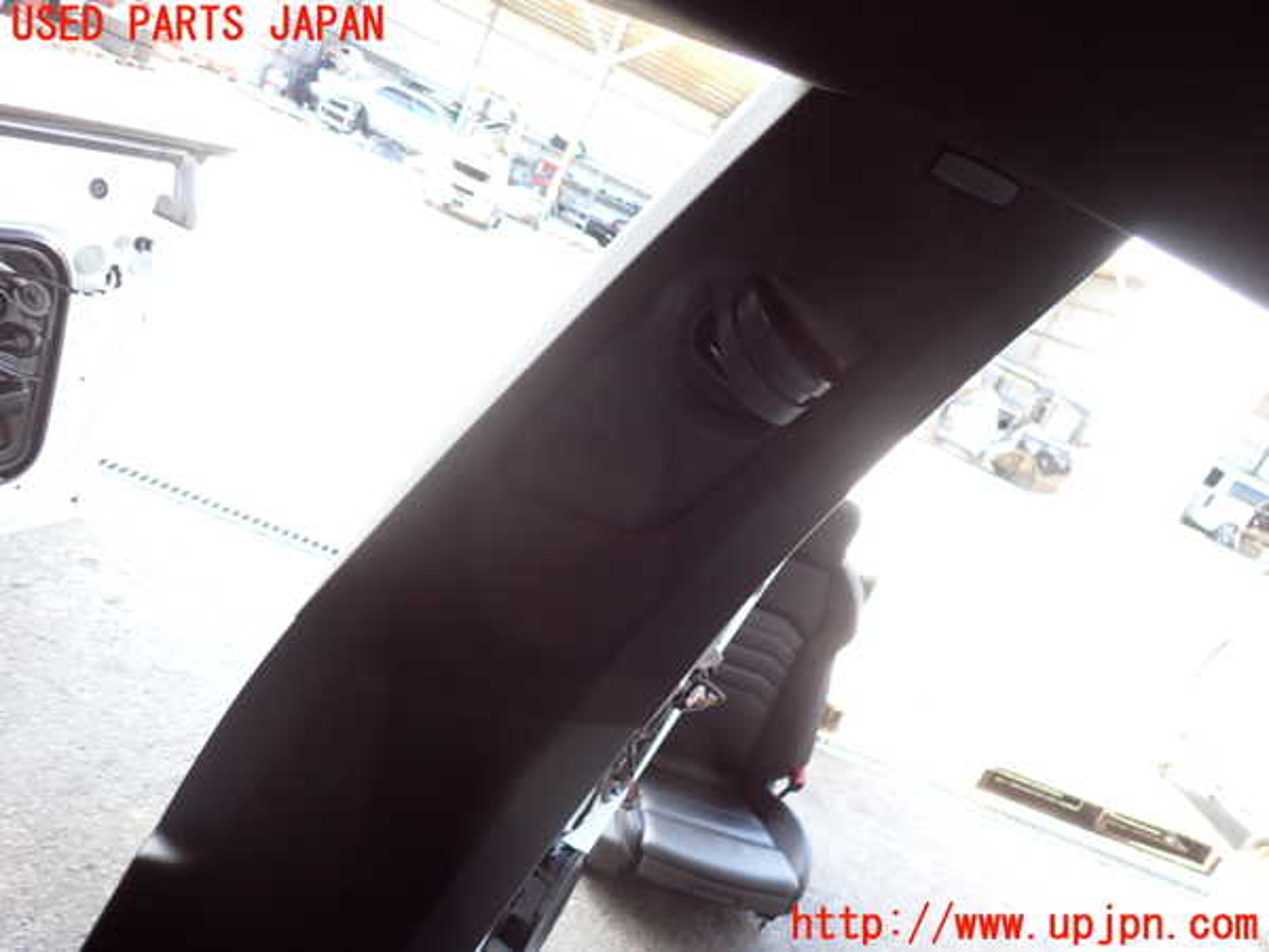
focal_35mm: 25
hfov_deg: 69.4
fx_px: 916
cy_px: 476
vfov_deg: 54.9
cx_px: 634
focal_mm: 4.5
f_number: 2
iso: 100
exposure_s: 1/60
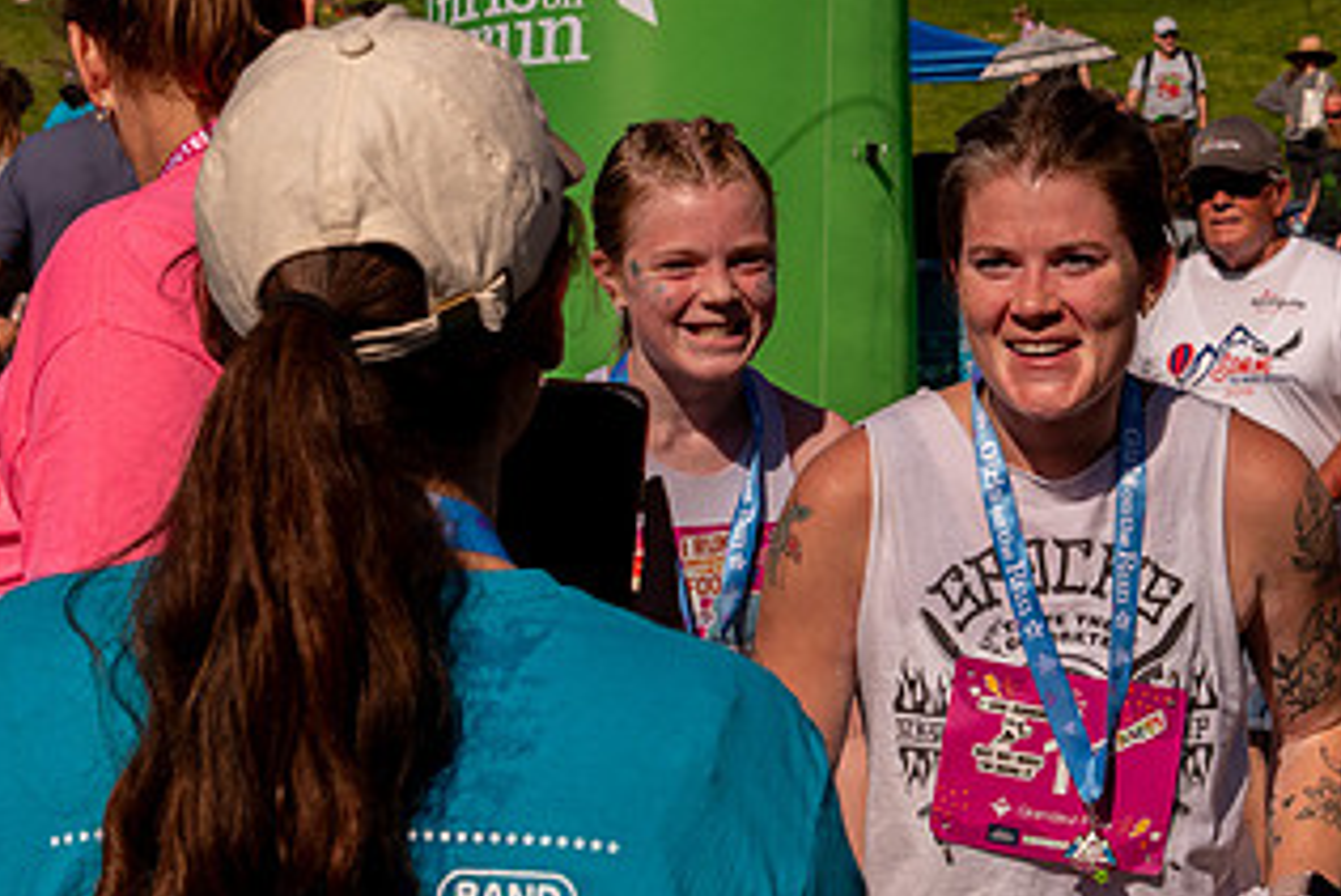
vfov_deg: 9.4
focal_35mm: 146
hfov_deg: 14.1
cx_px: 703
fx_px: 5441
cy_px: 249
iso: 800
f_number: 11
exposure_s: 1/2000
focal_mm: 65
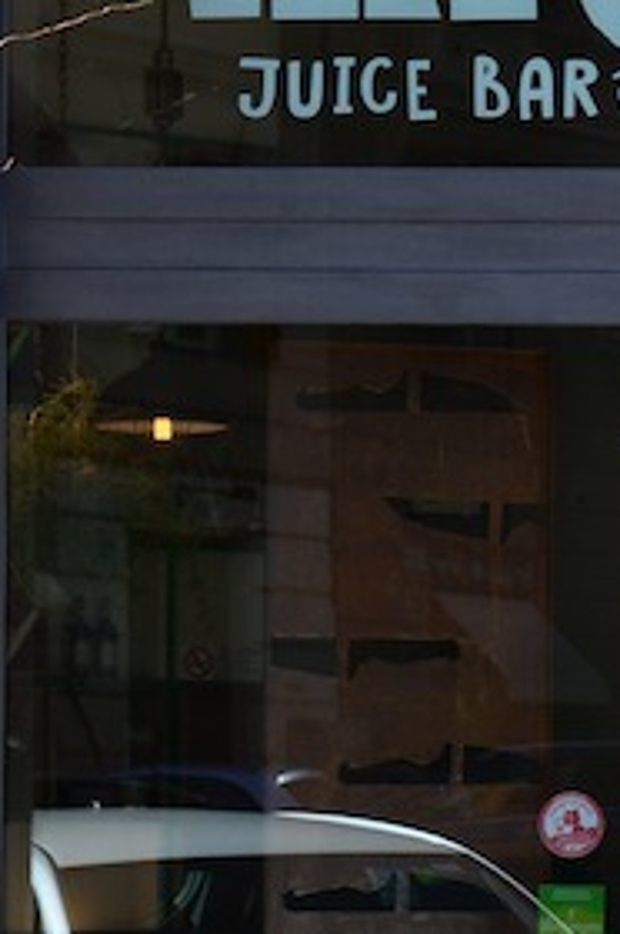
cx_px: 643
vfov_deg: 15.5
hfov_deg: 10.3
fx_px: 3399
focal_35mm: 131
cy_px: 737
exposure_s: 1/640
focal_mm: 35
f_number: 4
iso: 100
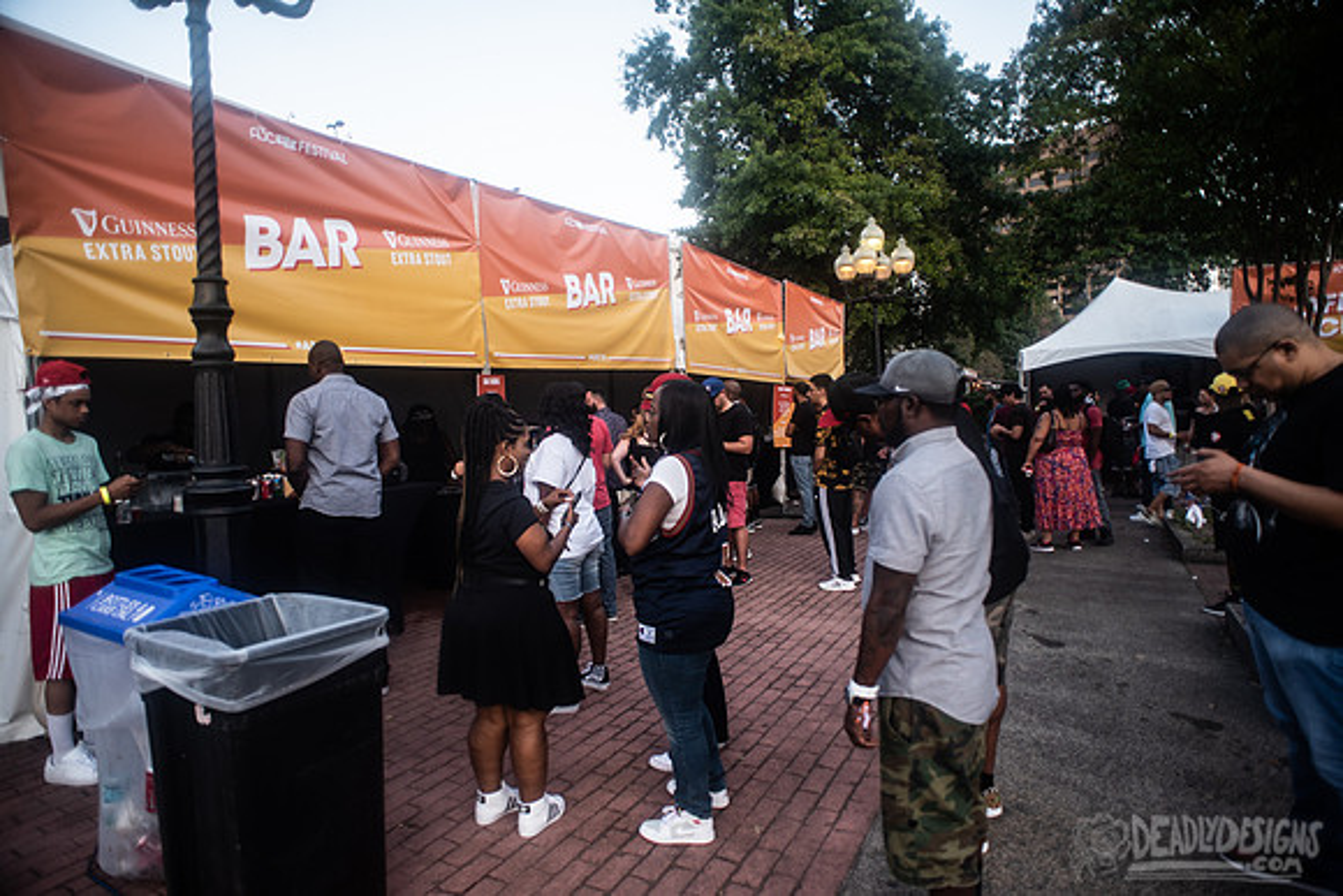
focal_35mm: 20
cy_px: 448
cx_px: 672
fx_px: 746
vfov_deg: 62.0
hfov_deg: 84.0
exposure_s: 1/200
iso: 250
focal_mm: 20
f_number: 3.5
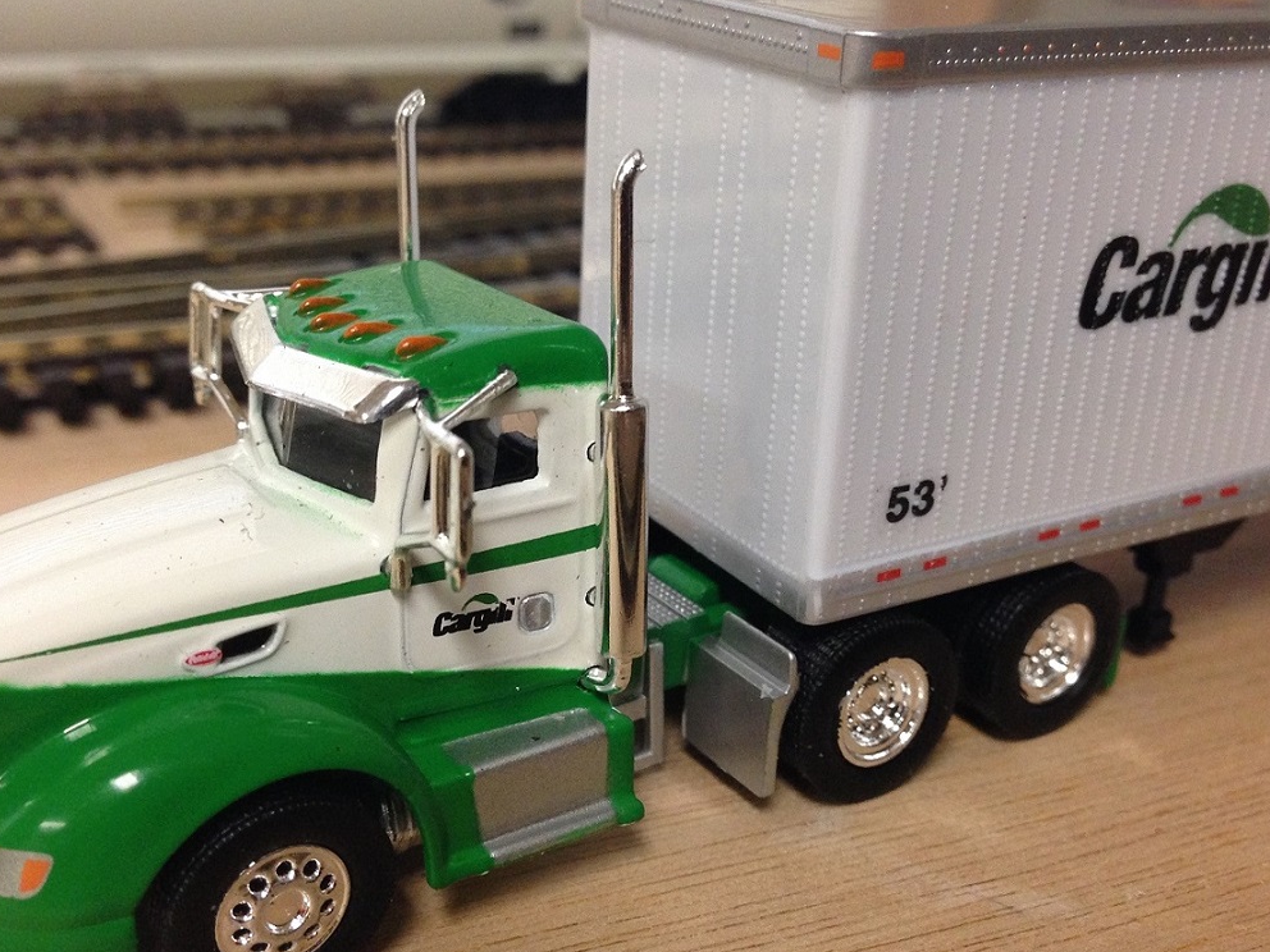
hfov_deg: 42.9
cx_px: 645
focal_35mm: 44
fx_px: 1614
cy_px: 479
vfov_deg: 32.9
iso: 200
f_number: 2.4
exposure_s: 1/20
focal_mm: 4.12
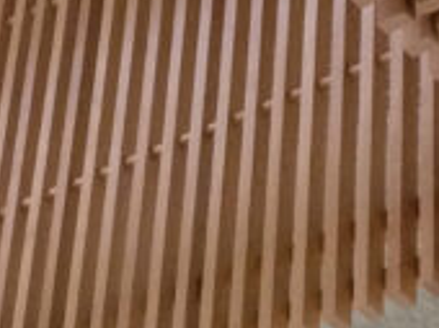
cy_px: -83
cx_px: 199
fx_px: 2520
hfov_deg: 10.0
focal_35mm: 199
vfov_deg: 7.4
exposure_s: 1/20
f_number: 2.4
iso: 250
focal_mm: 4.12
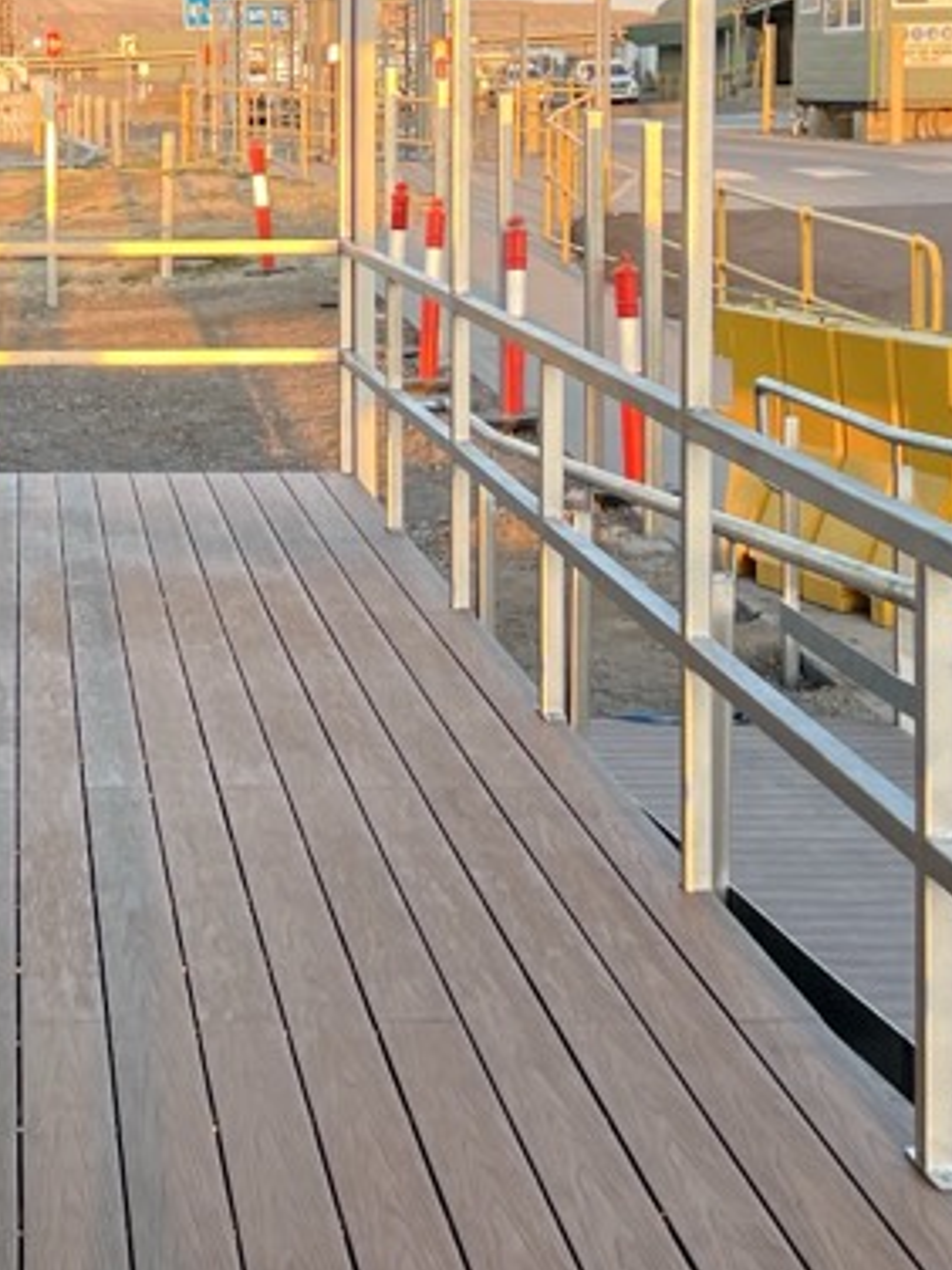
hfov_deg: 17.3
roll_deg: +1.7
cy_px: 230
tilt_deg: -3.8
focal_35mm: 83
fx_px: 3044
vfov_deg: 23.2
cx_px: -61
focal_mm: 5.7
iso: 40
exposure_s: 1/165
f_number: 1.5
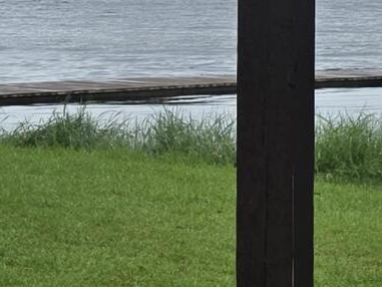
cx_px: 119
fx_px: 1998
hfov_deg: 10.9
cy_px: -75
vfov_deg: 8.1
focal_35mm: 181
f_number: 1.7
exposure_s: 1/3972
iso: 80
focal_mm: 6.3
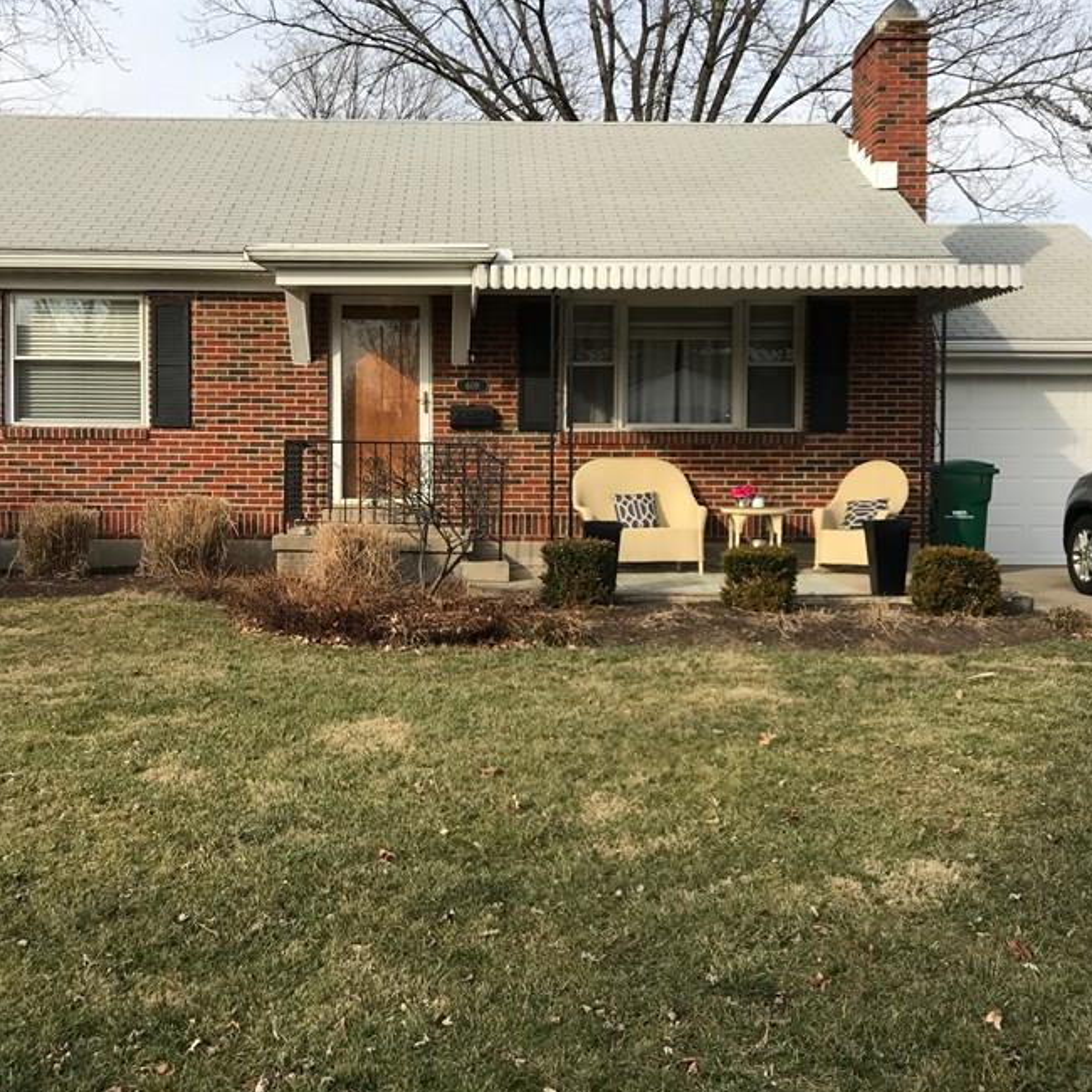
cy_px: 511
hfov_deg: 42.8
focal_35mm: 39
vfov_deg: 42.8
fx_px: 1392
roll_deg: +0.2
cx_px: 482
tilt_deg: -2.3
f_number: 1.8
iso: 20
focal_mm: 3.99
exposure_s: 1/1473
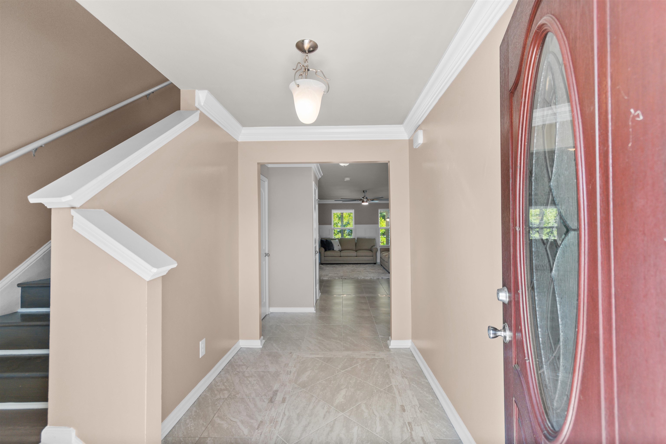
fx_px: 277
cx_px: 333
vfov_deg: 77.3
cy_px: 222
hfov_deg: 100.4
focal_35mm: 15
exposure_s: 1/30
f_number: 4.5
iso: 100
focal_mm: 10
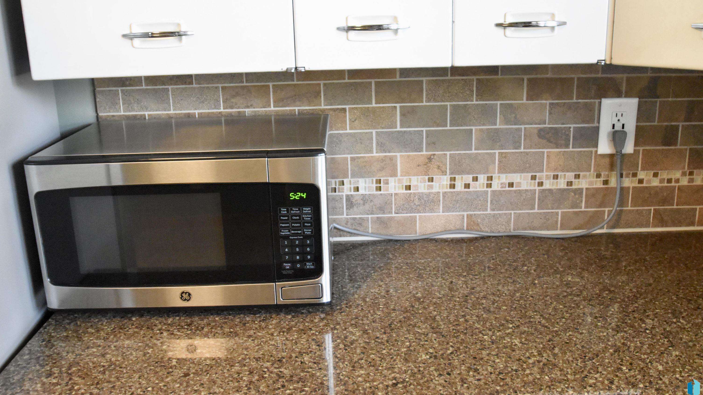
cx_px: 354
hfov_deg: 58.7
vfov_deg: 35.1
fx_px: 625
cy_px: 175
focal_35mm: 34
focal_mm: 21
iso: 4500
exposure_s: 1/60
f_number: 4.5
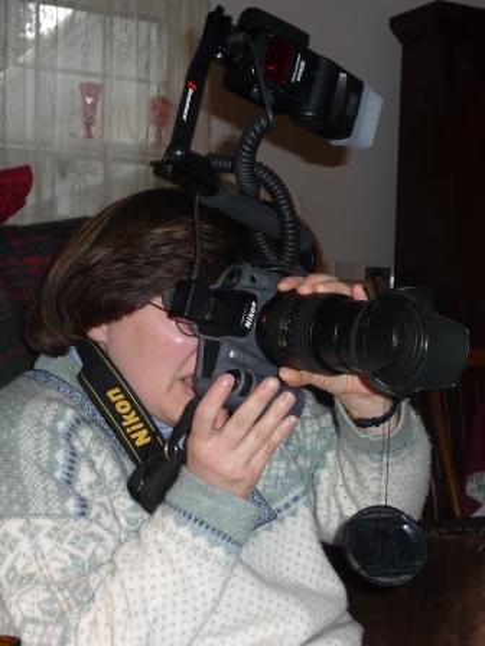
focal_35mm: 40
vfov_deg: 46.8
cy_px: 323
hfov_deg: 36.0
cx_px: 242
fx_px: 747
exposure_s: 1/30
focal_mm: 6.7
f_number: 3.9
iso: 100
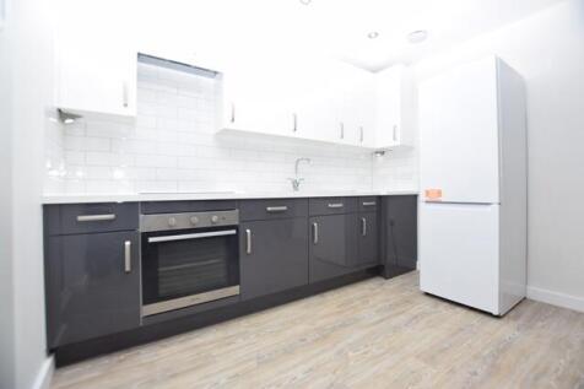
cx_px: 292
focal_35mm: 15
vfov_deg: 77.3
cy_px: 194
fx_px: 243
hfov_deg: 100.4
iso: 100
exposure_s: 1/200
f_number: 4
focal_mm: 10
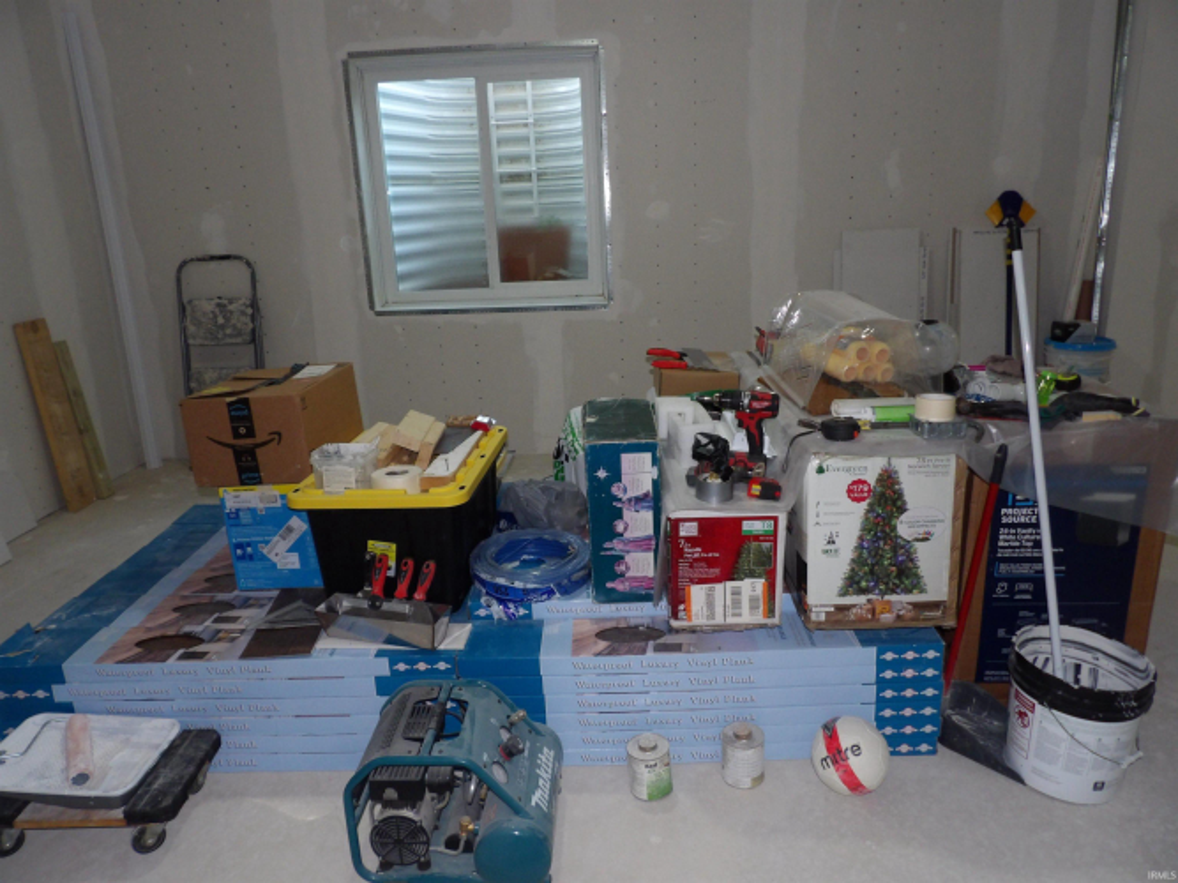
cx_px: 589
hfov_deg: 71.6
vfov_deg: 56.8
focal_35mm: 24
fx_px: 817
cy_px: 442
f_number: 2.8
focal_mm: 4.3
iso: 200
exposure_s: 1/33
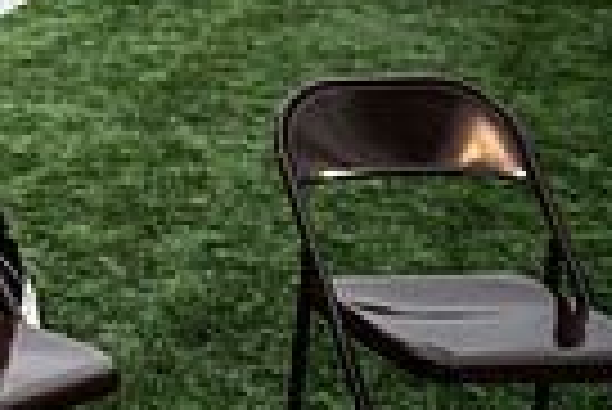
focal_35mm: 102
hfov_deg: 15.5
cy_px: -345
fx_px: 1736
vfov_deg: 12.3
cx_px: -644
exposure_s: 1/500
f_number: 2.8
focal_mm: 24
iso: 100
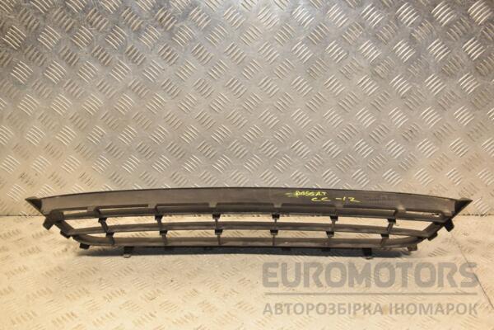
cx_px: 247
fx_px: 576
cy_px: 165
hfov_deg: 46.4
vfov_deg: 31.9
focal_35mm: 42
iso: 800
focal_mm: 28
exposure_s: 1/200
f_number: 5.6
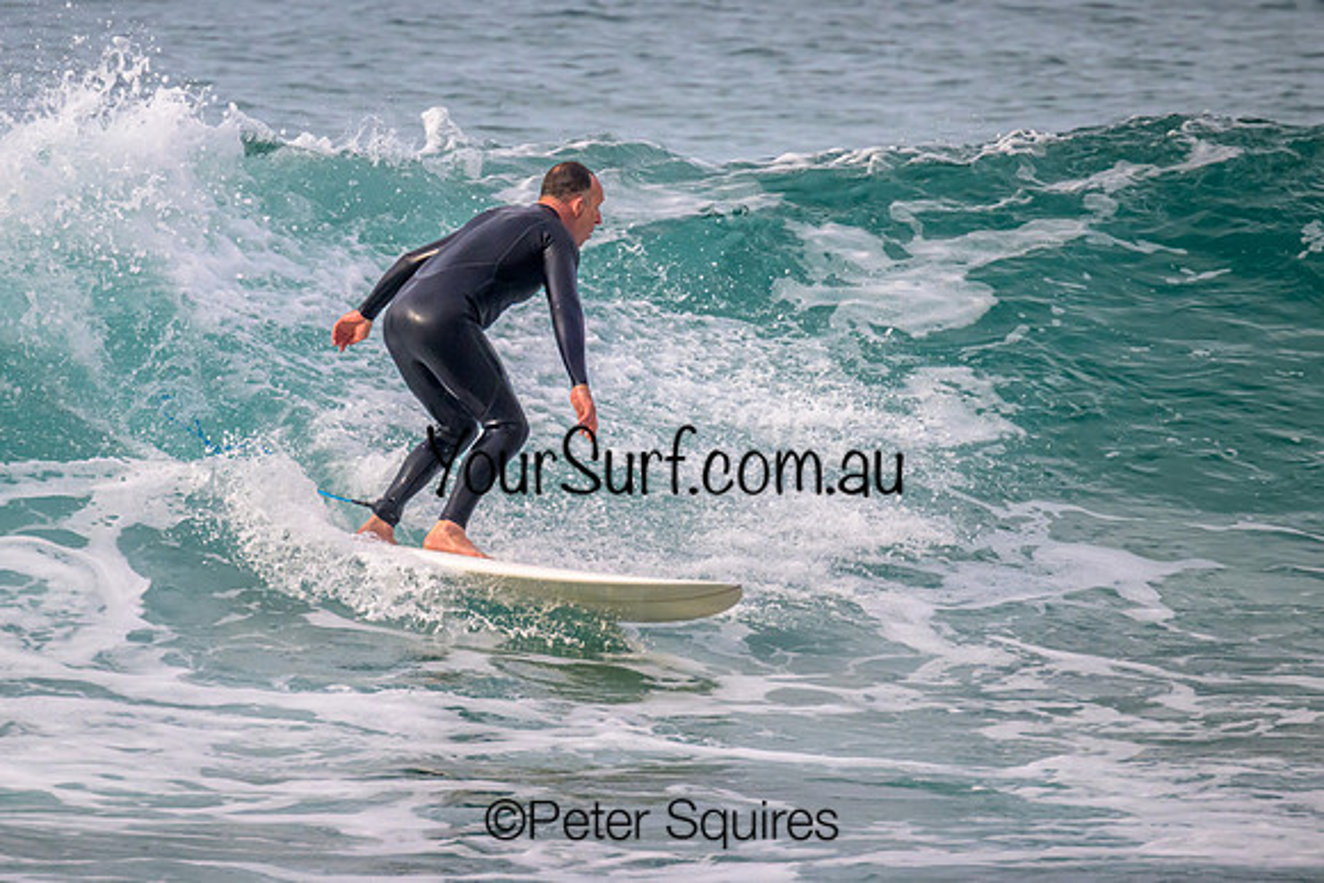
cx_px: 578
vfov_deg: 1.3
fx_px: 40424
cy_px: 330
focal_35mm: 1099
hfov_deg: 1.9
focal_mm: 800
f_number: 11
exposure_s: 1/2000
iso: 1400
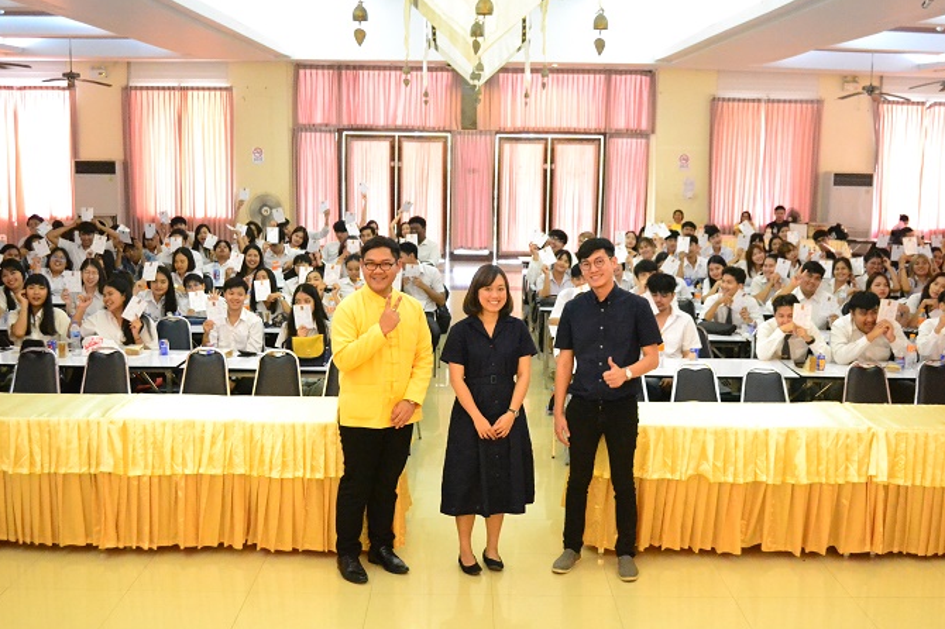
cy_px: 341
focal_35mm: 43
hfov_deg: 45.4
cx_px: 492
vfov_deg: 31.1
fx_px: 1128
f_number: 4
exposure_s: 1/60
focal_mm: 24
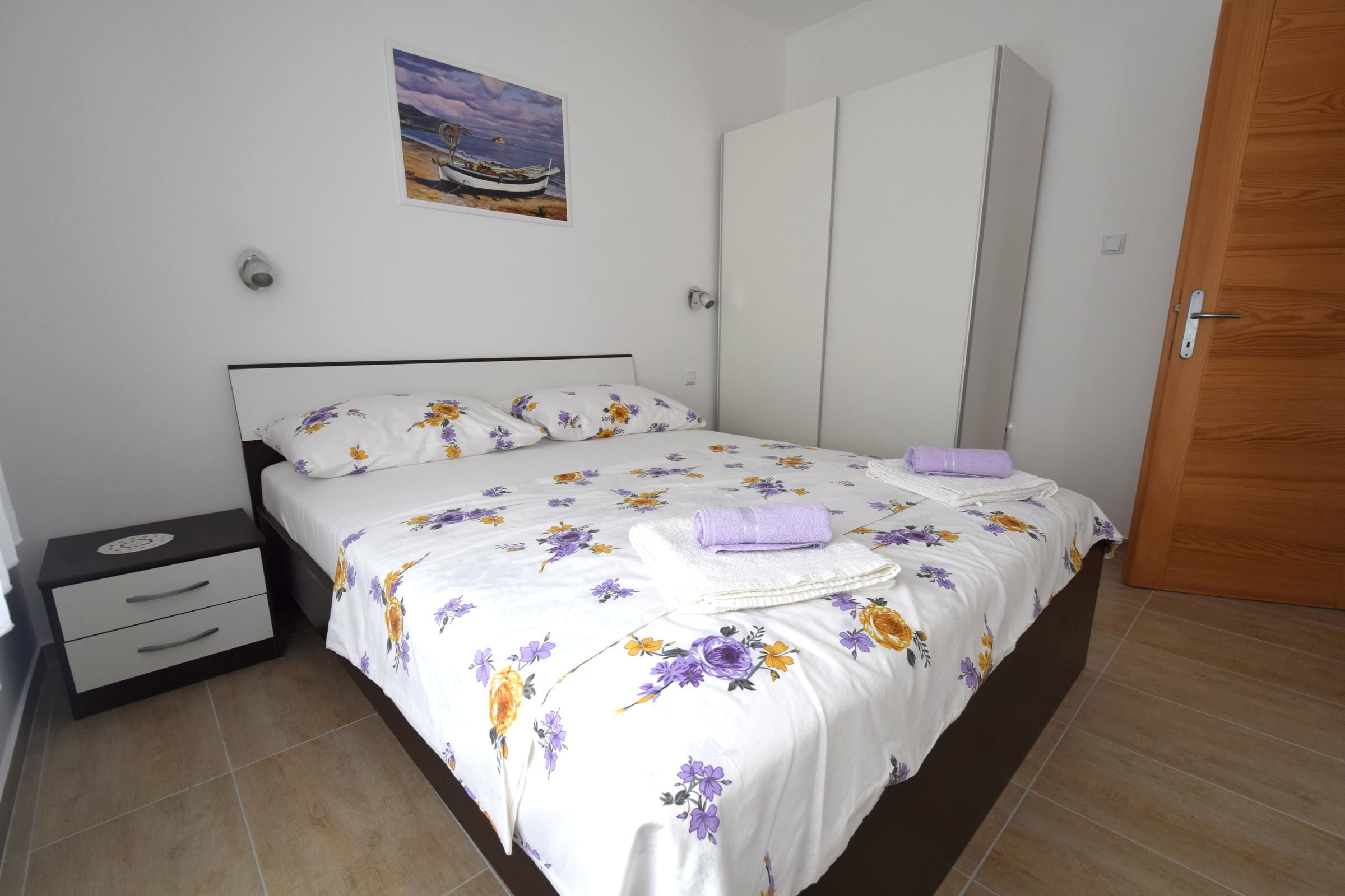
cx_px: 672
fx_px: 560
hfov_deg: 100.4
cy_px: 448
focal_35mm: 15
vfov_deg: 77.3
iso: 400
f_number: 6.3
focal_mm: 10
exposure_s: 1/160
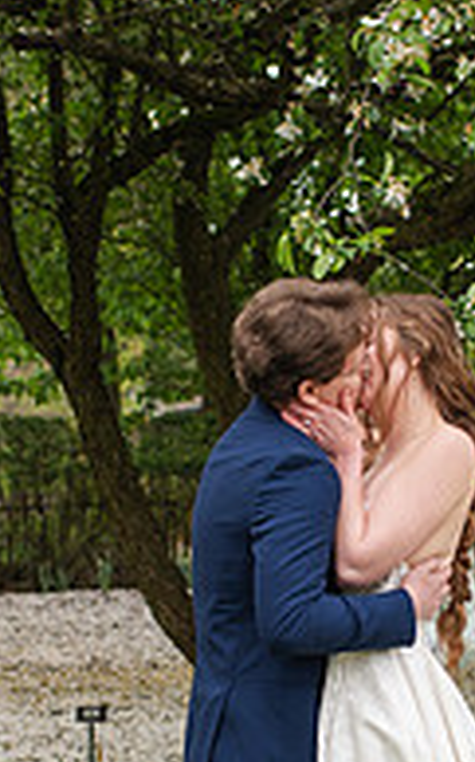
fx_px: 2572
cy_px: 609
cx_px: 292
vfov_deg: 16.7
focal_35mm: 124
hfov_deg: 10.5
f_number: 3.2
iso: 160
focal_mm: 35
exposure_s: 1/640
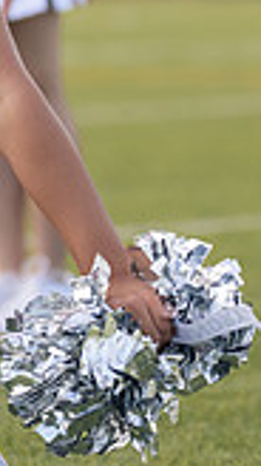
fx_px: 7015
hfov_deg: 2.1
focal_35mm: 569
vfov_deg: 3.8
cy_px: 55
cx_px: -192
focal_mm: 111
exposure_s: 1/3200
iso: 400
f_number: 2.8
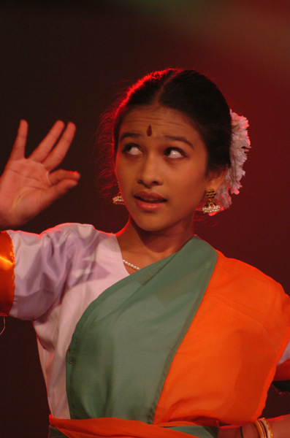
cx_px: 145
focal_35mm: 300
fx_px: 3644
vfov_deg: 6.9
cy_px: 219
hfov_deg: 4.6
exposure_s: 1/160
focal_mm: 200
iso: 800
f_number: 2.8
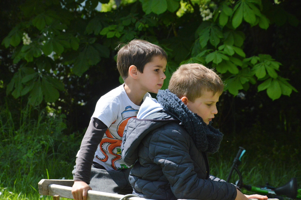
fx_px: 1316
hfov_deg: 13.1
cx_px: 150
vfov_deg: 8.7
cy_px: 100
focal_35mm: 158
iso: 800
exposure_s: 1/1600
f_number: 9
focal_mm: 105
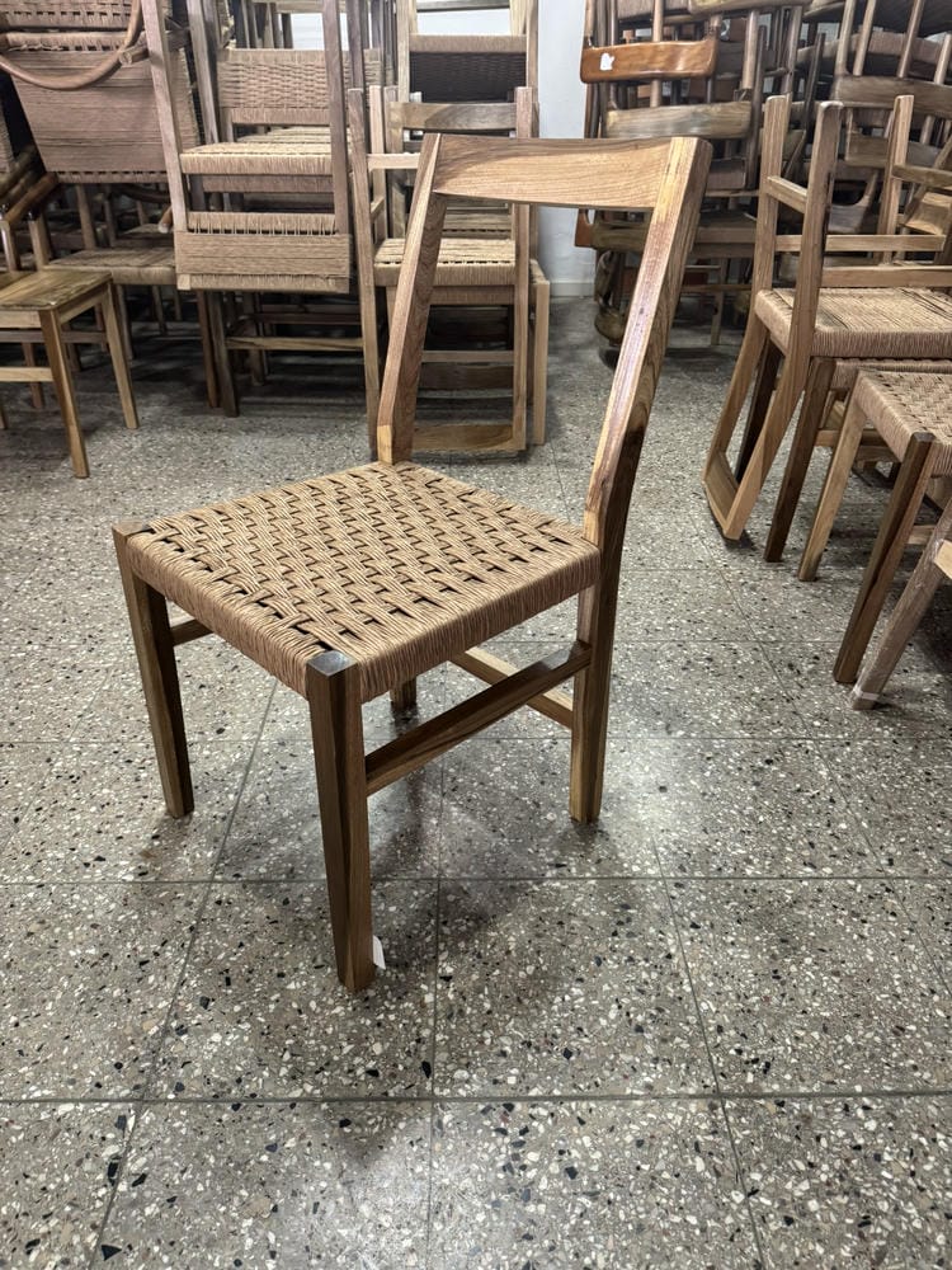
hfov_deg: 56.8
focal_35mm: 24
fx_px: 880
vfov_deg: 71.6
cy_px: 635
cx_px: 476
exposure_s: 1/50
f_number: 1.78
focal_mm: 6.76
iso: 320
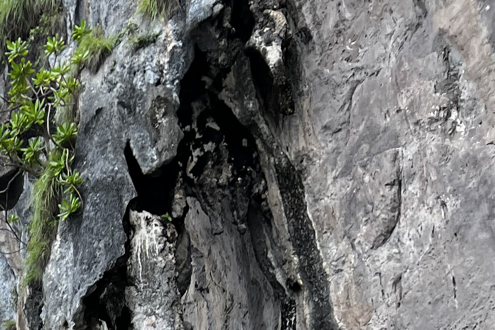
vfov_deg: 11.0
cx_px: -177
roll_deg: +1.5
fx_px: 1389
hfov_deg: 18.6
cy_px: 844
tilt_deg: +17.1
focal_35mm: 101
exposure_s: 1/1100
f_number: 1.5
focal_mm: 5.7
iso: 50
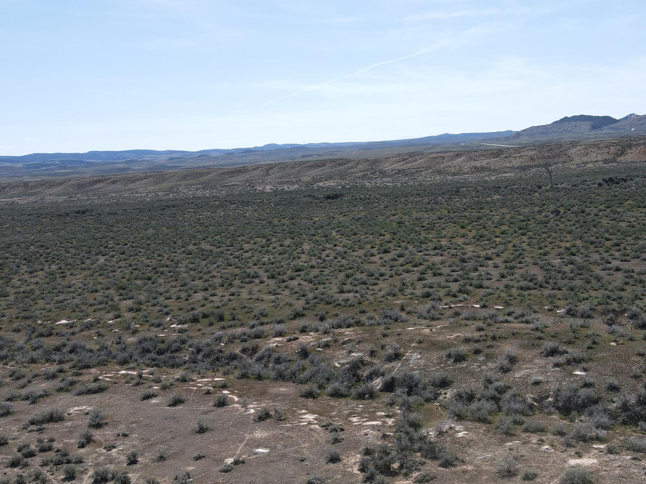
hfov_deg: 47.1
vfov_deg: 36.1
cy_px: 356
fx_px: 728
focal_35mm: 39
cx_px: 433
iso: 100
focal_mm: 4.5
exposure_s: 1/725
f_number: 2.8
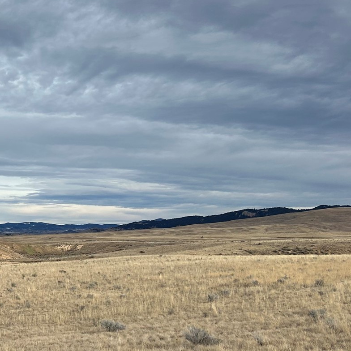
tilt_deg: +2.1
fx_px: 688
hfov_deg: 25.2
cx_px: -90
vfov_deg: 28.5
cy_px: 217
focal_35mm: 60
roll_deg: +0.4
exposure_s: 1/3968
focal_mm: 5.7
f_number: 1.5
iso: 50
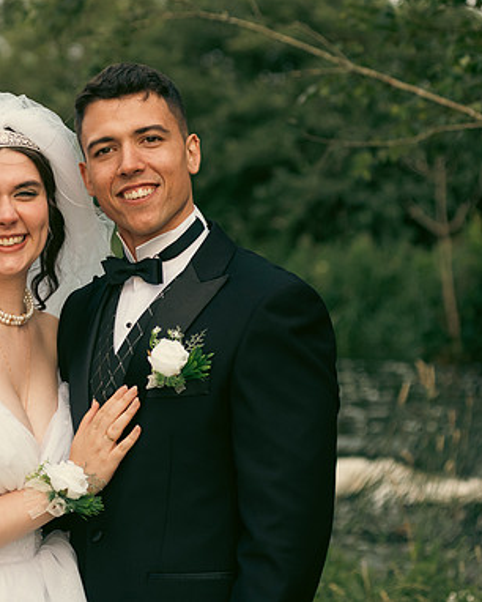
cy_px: 299
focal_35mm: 114
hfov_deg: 13.5
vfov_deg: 16.9
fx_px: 2031
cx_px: 90
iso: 320
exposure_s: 1/200
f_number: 3.5
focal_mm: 80
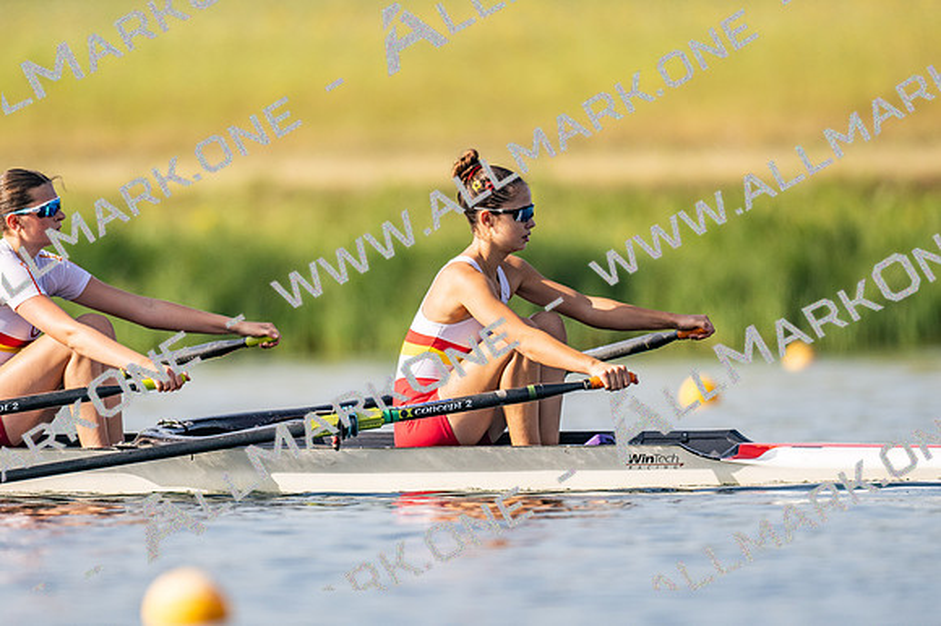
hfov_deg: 2.3
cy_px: 313
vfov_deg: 1.5
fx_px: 23511
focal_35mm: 900
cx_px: 470
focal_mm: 600
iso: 180
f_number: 4
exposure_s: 1/2500
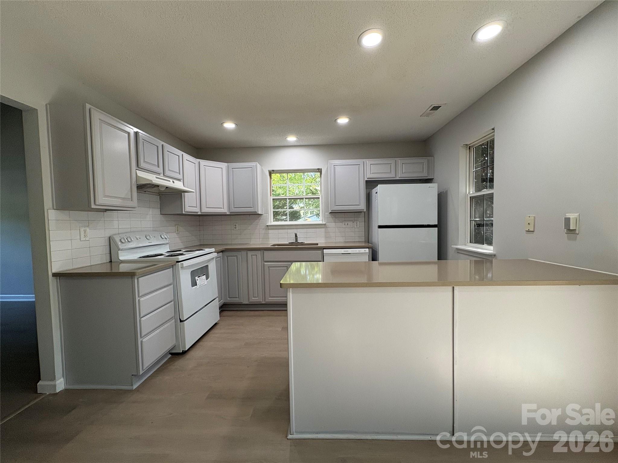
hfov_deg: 102.1
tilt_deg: -1.5
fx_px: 250
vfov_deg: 85.7
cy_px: 232
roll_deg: +1.3
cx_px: 309
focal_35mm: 14
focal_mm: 2.22
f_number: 2.2
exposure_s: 1/120
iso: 160
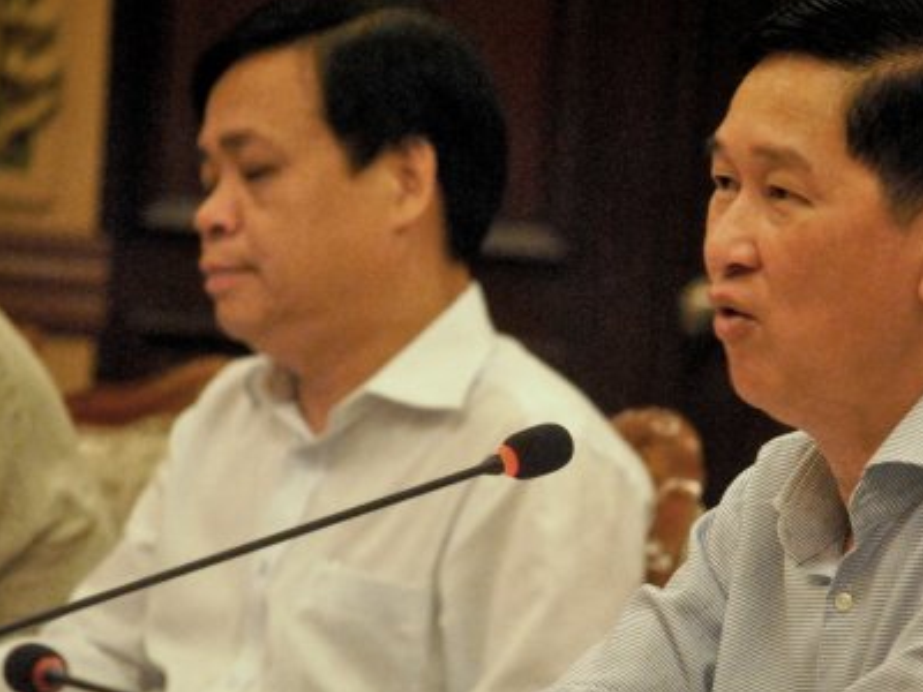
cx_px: 560
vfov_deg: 3.8
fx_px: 10554
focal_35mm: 396
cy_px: 474
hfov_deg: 5.0
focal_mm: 165
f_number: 5
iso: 1600
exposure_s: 1/50
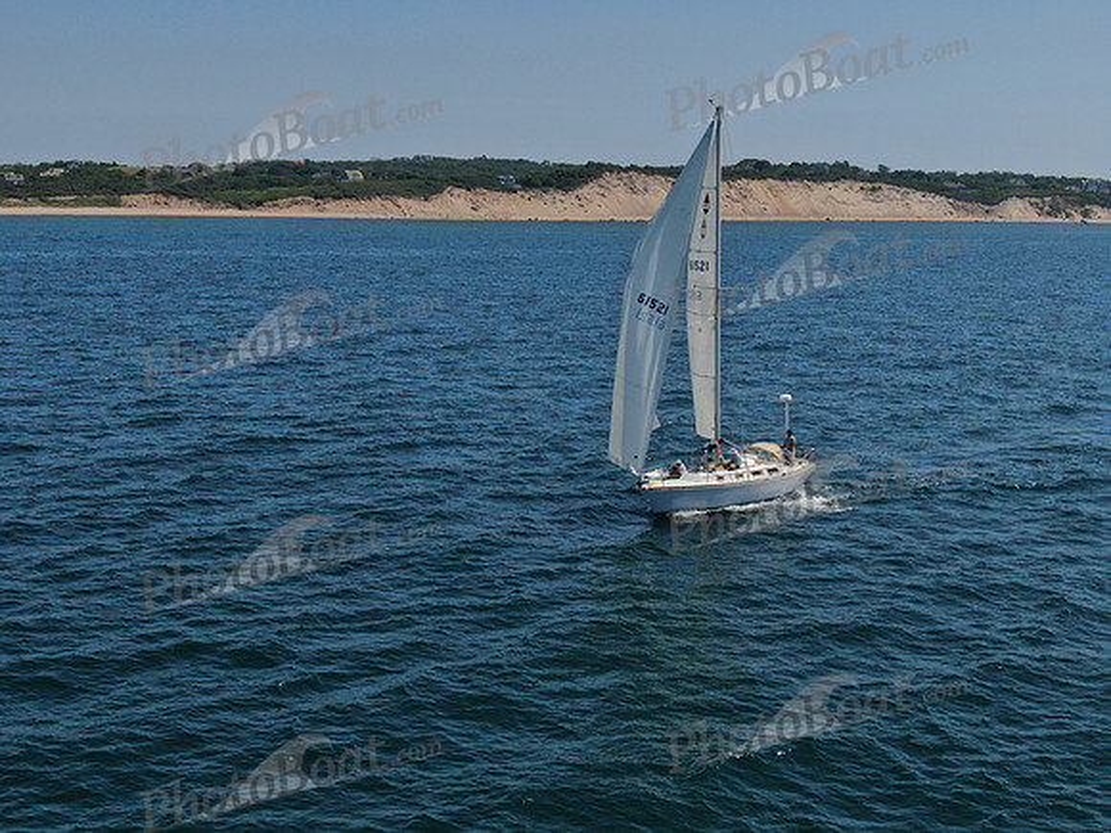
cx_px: 556
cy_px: 416
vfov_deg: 30.3
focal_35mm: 48
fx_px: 1541
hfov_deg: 39.7
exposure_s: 1/1600
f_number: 3.8
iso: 100
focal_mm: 8.6
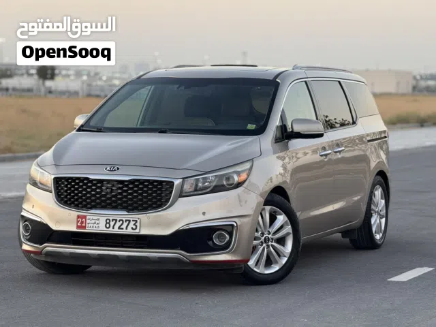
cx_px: 218
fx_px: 1511
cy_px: 164
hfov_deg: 16.4
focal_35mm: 120
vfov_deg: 12.3
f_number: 2.8
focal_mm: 15.66
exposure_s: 1/99
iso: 160
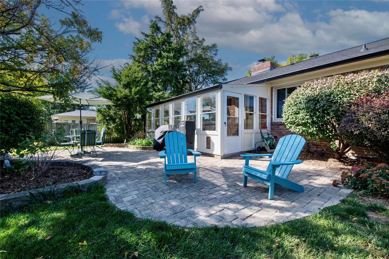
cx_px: 194
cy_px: 130
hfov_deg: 100.4
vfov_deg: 77.2
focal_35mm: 15
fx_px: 162
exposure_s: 1/640
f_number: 11
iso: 500
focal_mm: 15
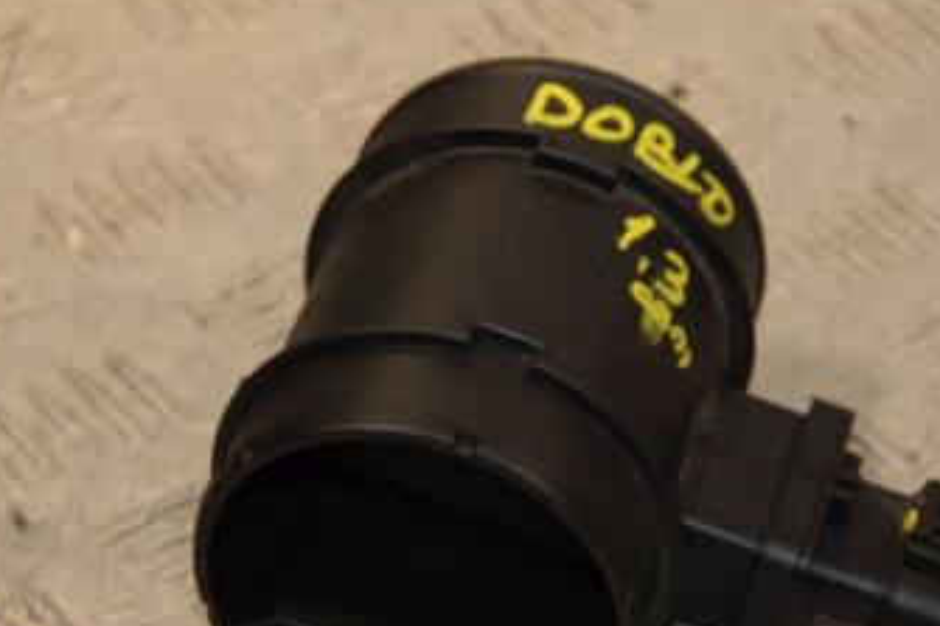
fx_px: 5611
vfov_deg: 6.4
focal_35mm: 215
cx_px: 533
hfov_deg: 9.6
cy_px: 480
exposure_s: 1/200
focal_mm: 80
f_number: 5.3
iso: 800
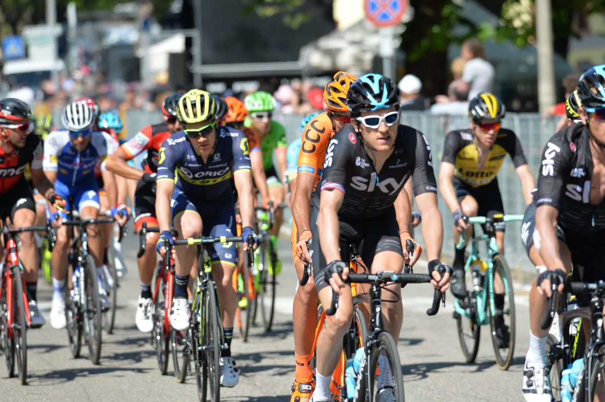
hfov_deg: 6.9
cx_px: 302
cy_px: 201
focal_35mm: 300
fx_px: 5037
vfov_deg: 4.6
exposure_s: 1/2000
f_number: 6.3
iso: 640
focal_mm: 300
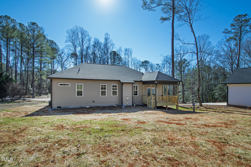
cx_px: 126
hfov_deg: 92.4
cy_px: 84
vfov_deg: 69.7
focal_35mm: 17
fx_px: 120
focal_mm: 11.5
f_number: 8
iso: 100
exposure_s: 1/100
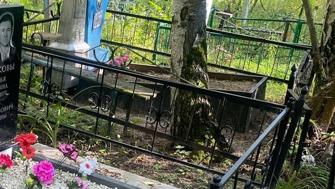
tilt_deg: -21.1
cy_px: 151
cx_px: 67
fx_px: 489
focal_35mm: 55
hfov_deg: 36.5
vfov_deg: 21.6
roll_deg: -2.9
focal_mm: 4.25
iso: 80
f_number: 1.8
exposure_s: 1/121
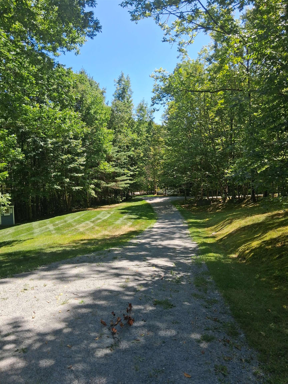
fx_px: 288
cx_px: 144
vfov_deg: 67.3
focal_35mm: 26
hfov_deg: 53.1
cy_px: 192
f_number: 1.8
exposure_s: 1/266
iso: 25
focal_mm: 3.98
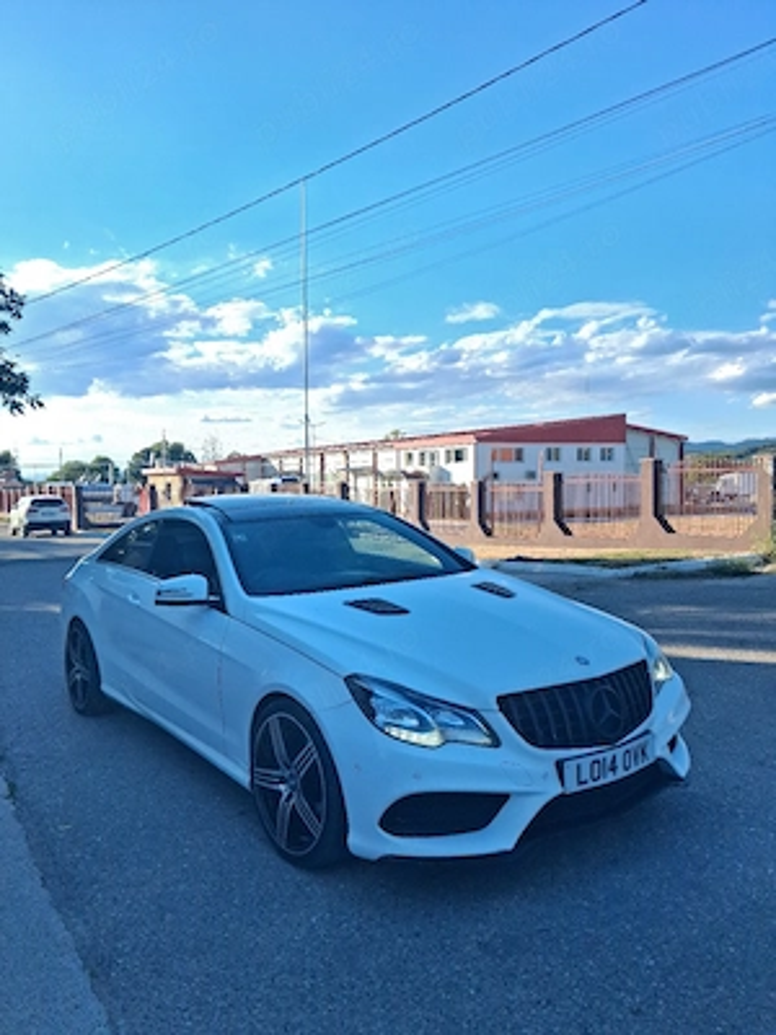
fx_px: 807
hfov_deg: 51.4
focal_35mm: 27
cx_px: 388
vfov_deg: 65.3
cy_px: 518
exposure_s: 1/357
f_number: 1.8
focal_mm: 4
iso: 25
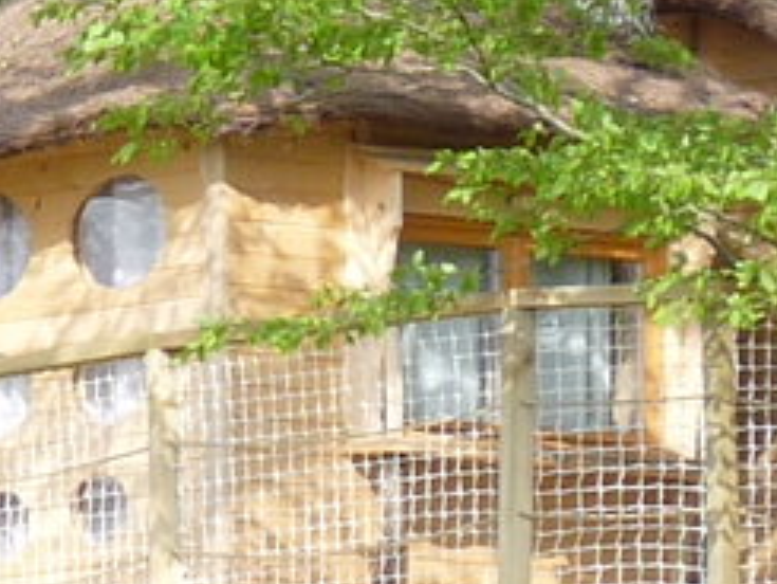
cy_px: 133
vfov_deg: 1.6
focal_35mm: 960
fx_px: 21559
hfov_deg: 2.1
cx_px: -815
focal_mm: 23
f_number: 4
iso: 100
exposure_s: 1/200
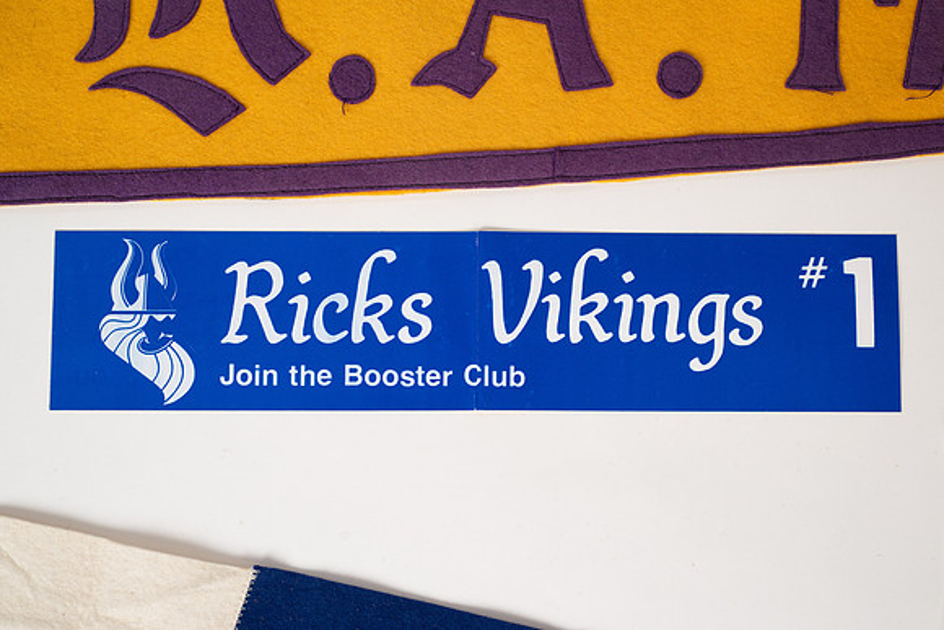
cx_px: 472
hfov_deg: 39.6
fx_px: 1311
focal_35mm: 50
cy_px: 315
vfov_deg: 27.0
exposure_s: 1/125
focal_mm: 50
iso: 200
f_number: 6.3
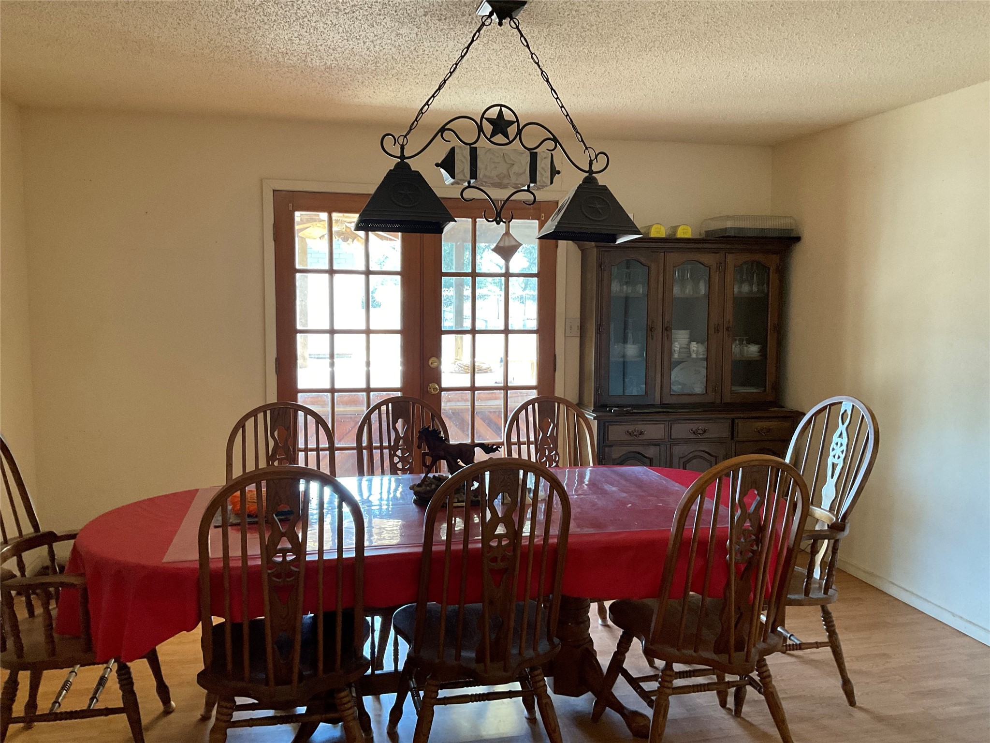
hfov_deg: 61.7
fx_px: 829
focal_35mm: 29
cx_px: 495
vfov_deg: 48.2
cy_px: 372
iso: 200
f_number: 1.8
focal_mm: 3
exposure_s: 1/60
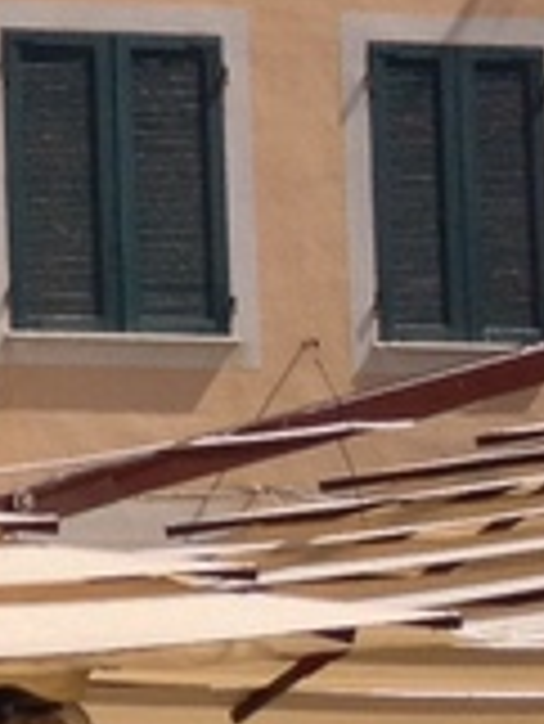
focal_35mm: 261
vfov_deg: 7.6
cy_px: 306
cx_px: -1461
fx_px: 5462
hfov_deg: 5.2
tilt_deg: +3.8
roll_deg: +0.2
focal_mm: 4.28
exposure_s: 1/1284
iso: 50
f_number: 2.4
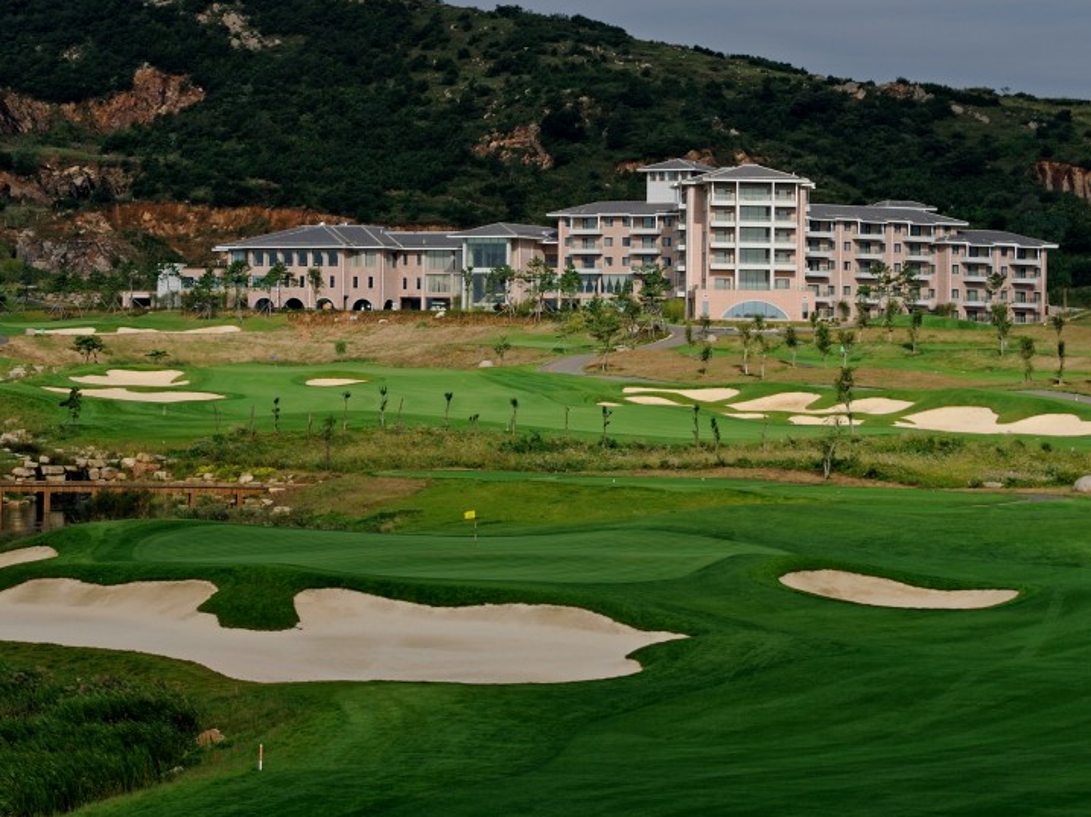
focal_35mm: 103
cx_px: 383
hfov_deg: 19.0
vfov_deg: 14.3
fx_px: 3245
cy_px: 213
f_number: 7.1
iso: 200
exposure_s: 1/800
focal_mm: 60
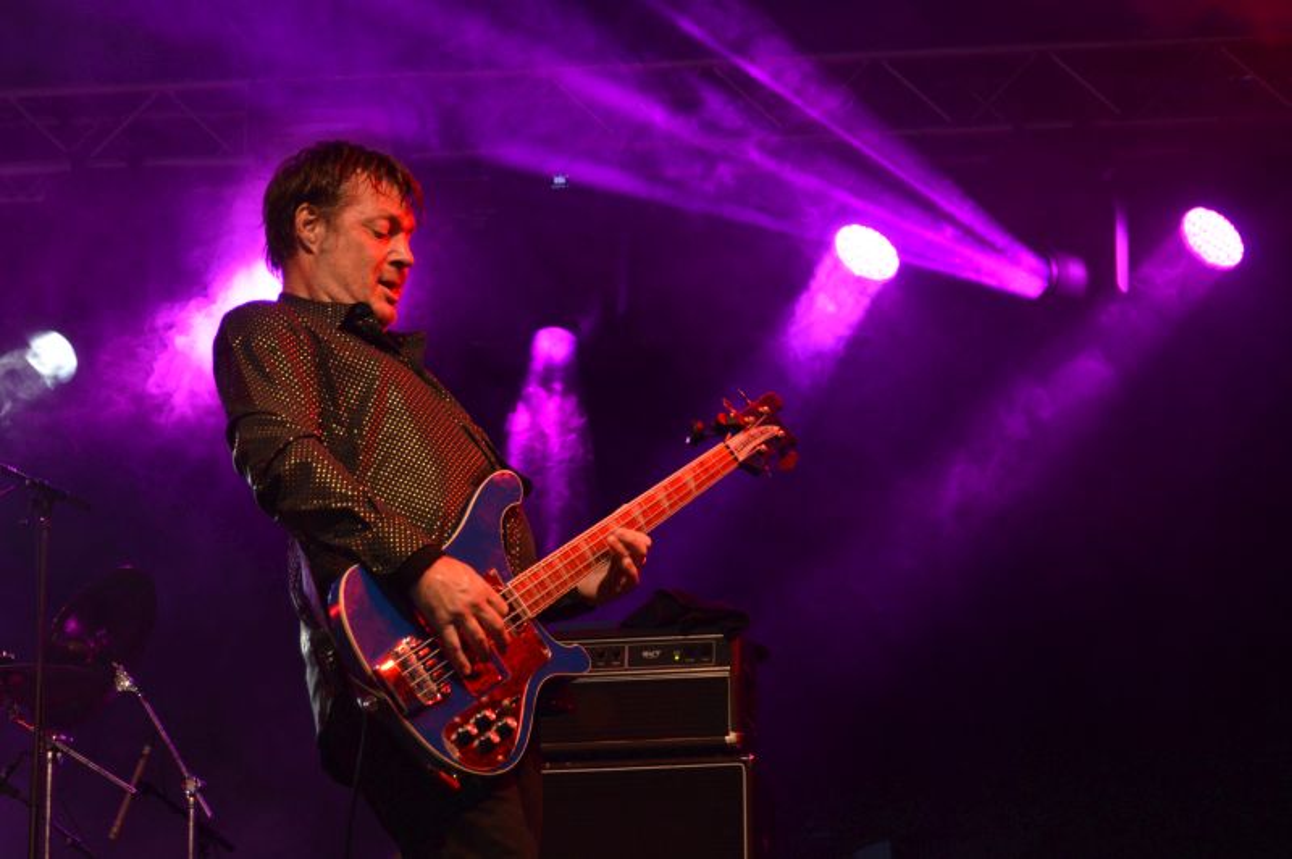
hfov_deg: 20.9
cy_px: 430
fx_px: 3496
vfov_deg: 14.0
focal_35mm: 98
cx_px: 646
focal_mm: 65
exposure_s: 1/125
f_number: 5
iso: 720
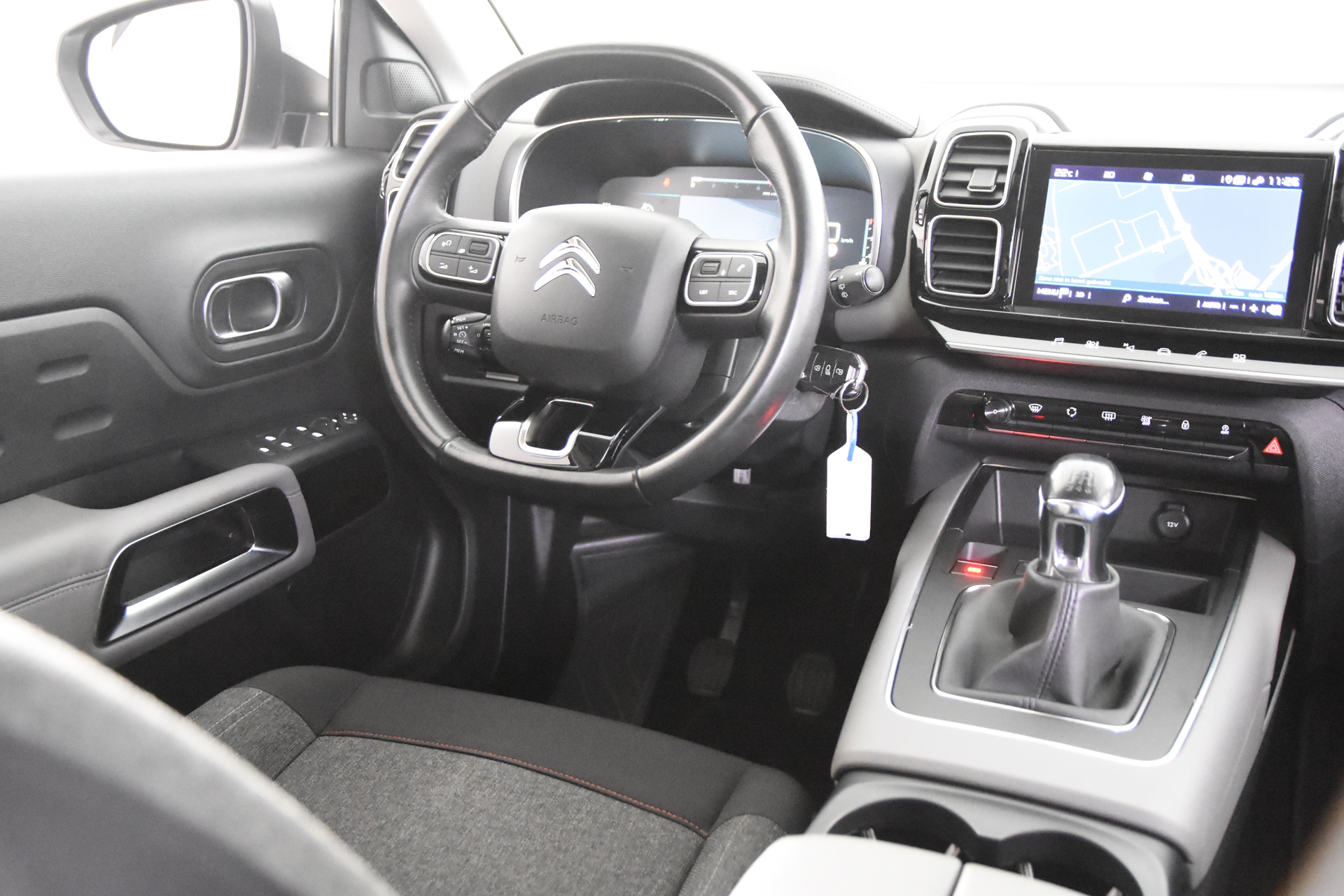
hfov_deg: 53.1
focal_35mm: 36
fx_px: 1344
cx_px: 672
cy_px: 448
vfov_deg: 36.9
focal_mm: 24
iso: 11400
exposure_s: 1/40
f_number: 3
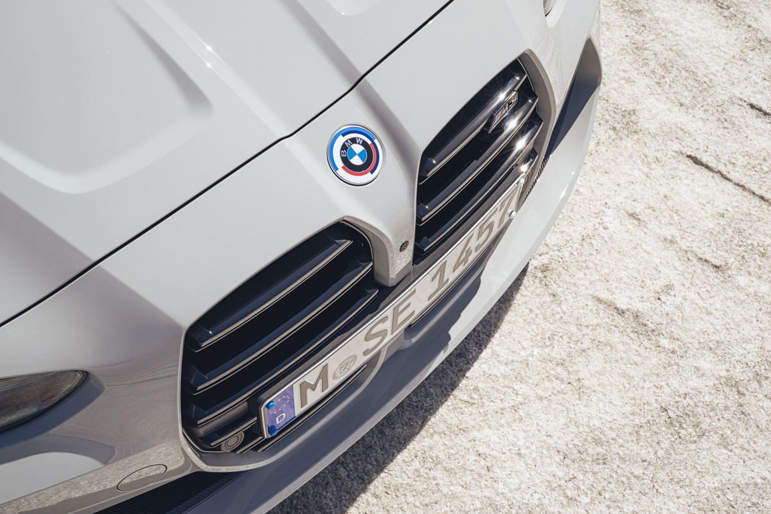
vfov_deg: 27.0
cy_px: 257
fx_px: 1071
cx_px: 386
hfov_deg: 39.6
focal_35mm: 50
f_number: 9
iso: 100
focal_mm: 50
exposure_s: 1/100
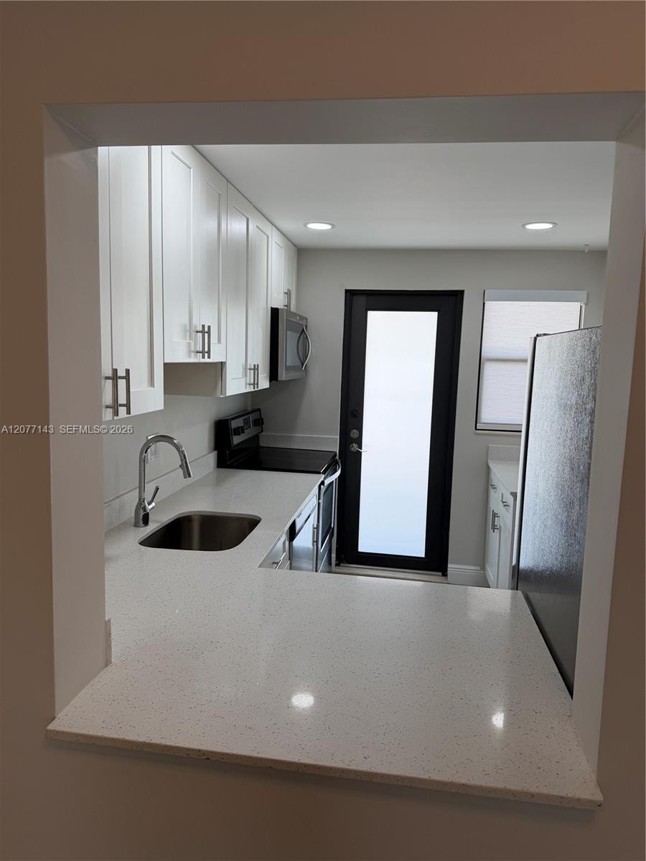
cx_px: 323
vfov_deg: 71.6
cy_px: 430
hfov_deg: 56.8
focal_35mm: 24
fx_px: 597
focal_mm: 6.76
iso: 100
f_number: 1.78
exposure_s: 1/368
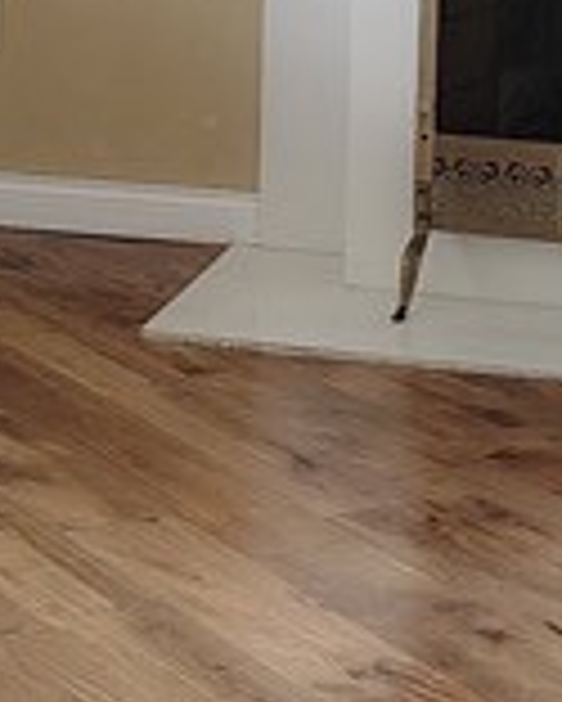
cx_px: 108
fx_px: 3199
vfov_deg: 12.3
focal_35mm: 154
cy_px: -104
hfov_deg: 10.0
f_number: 1.8
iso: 470
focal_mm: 5.56
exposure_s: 1/120
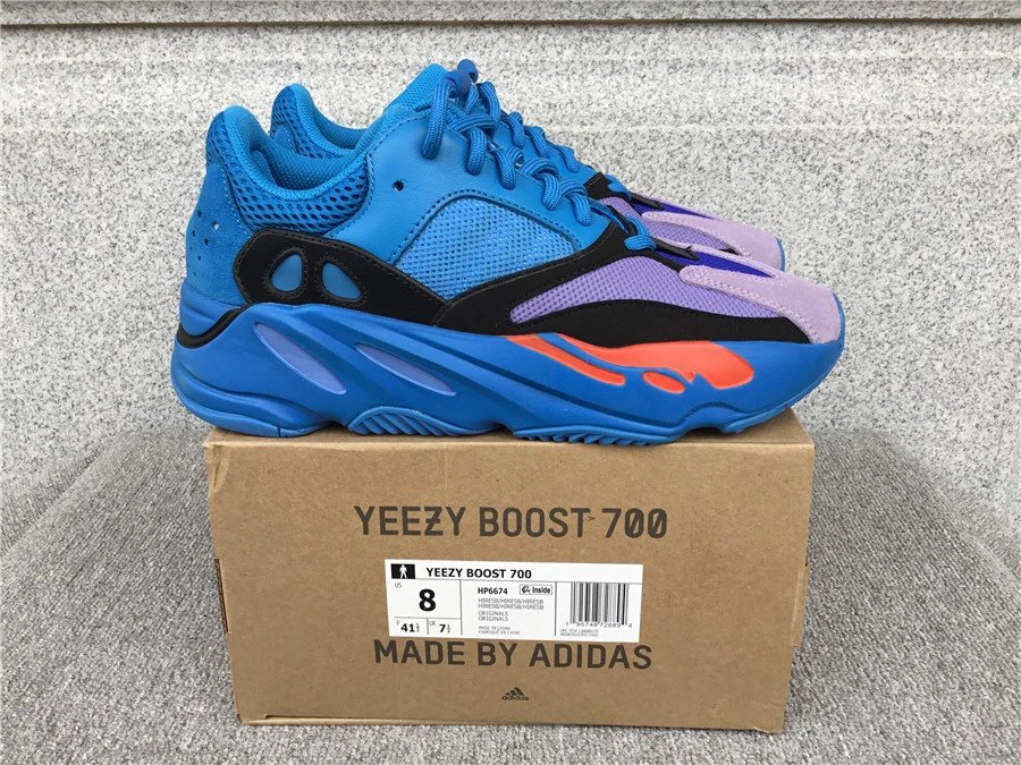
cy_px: 382
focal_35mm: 31
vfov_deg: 45.4
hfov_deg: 58.4
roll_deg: +1.0
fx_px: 914
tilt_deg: -21.5
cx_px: 510
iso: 25
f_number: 2.4
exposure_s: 1/119
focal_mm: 3.3
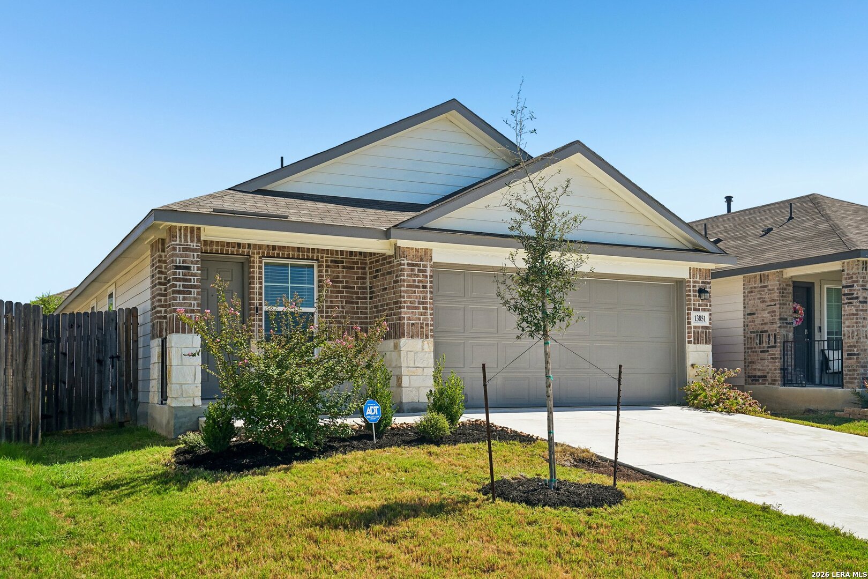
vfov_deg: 37.9
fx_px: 844
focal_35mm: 35
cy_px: 290
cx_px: 434
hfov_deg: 54.4
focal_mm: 35
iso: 200
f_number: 8
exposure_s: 1/250
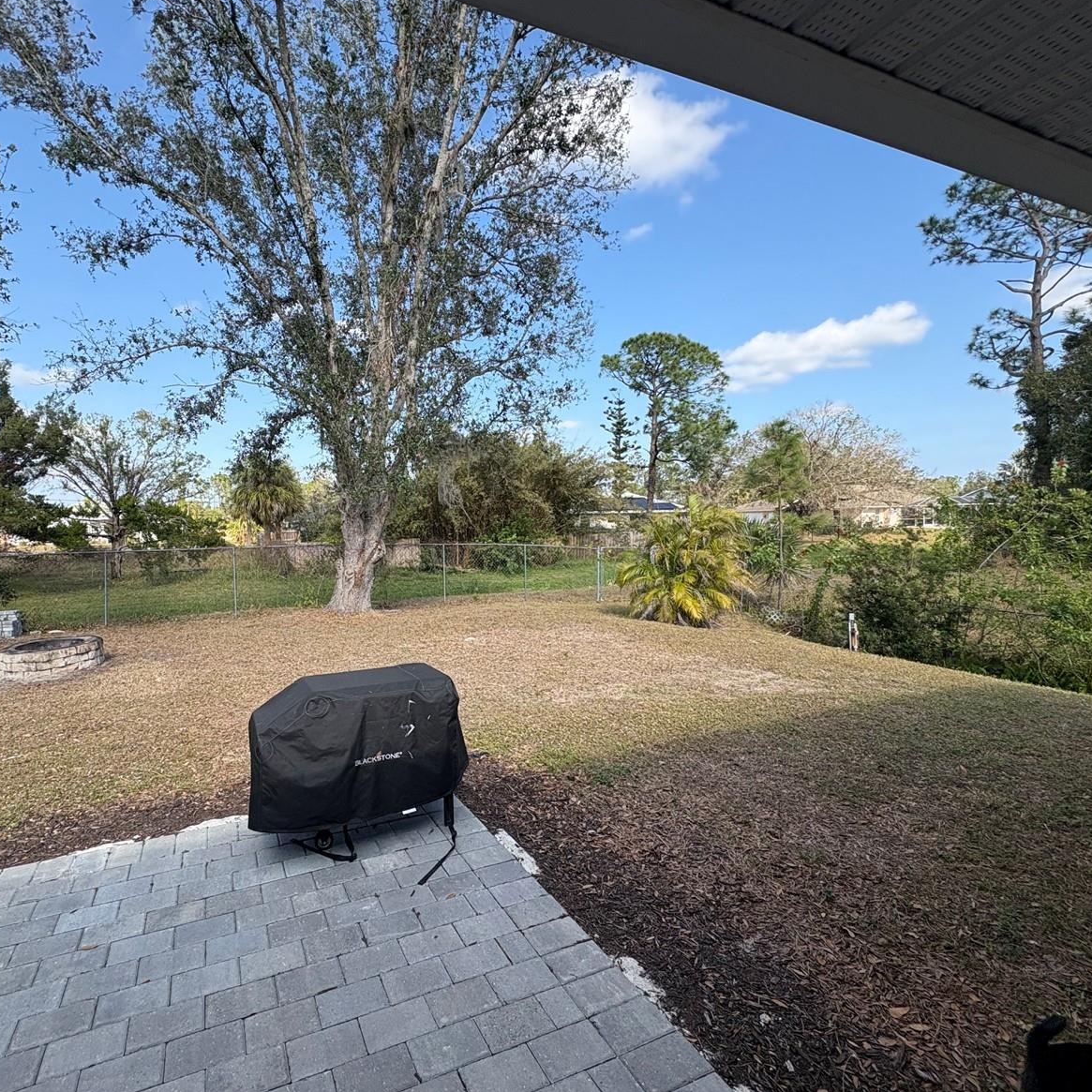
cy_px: 541
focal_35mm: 17
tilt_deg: -0.9
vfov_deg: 84.0
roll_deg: +1.7
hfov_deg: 83.3
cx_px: 457
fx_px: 607
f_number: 2.2
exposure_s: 1/840
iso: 40
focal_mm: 2.22
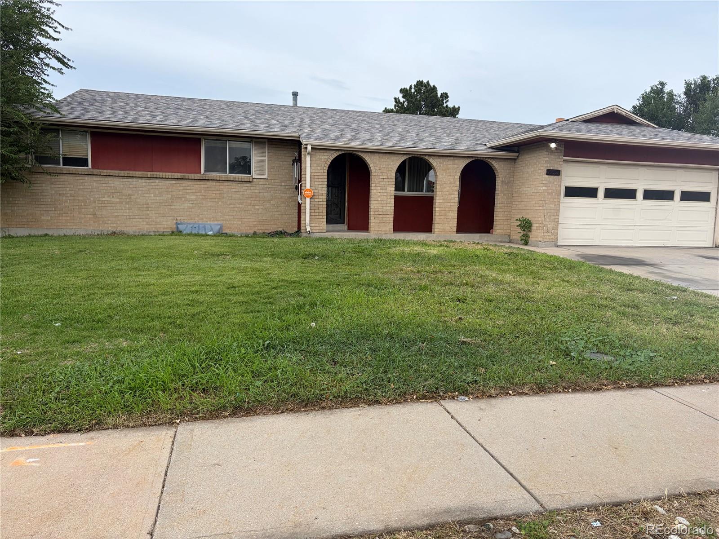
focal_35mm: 26
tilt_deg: -5.2
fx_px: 540
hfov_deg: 67.3
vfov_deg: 53.1
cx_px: 360
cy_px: 270
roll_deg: -0.8
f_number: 1.6
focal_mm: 5.96
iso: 50
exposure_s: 1/907
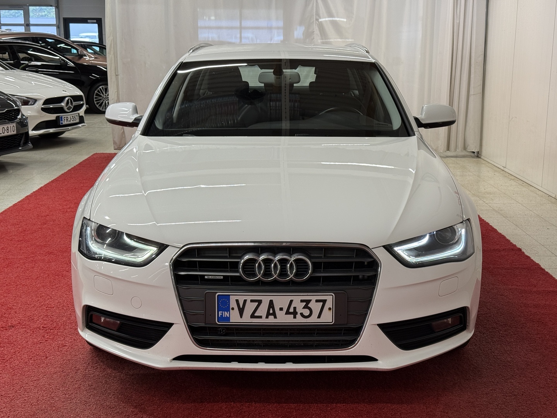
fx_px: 772
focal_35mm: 48
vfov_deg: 30.3
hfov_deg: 39.7
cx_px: 278
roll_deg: -0.1
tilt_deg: -11.1
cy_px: 209
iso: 64
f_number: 1.78
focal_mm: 6.76
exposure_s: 1/123
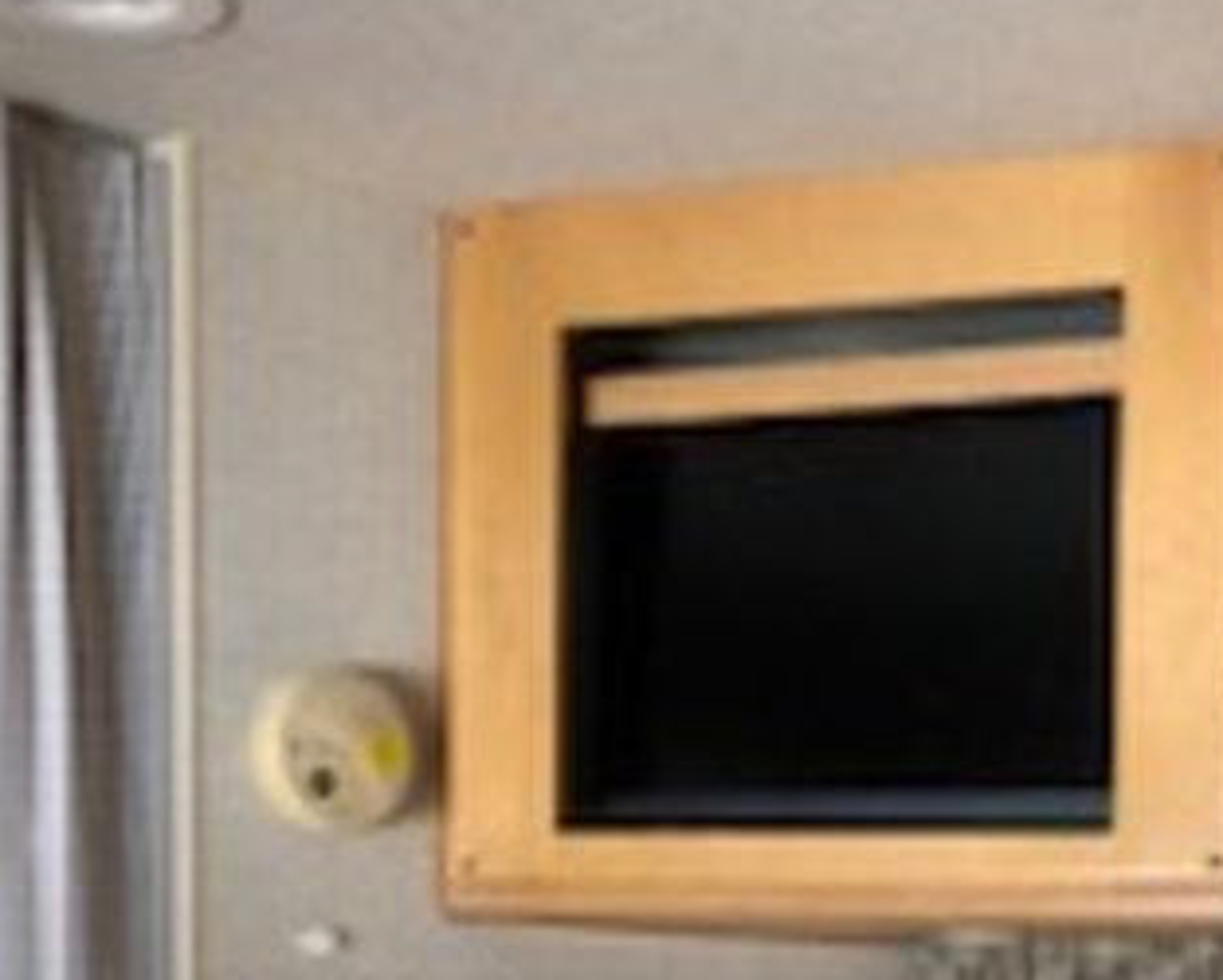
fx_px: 2535
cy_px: 1121
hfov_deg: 25.8
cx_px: 1211
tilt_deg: -2.8
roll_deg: -1.1
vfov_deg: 20.7
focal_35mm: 70
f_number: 1.8
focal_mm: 3.99
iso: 32
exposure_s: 1/24
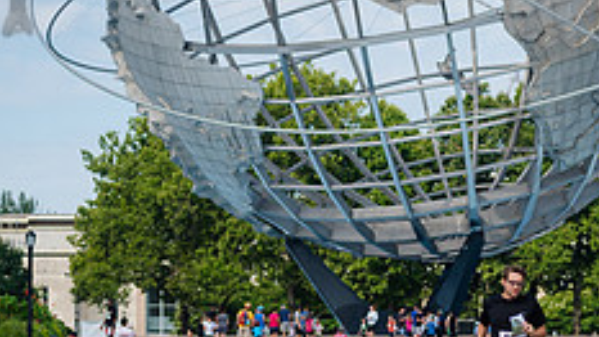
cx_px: 514
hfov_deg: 10.3
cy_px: 364
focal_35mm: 209
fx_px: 3319
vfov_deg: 5.8
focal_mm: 80
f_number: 4
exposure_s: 1/1600
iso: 200
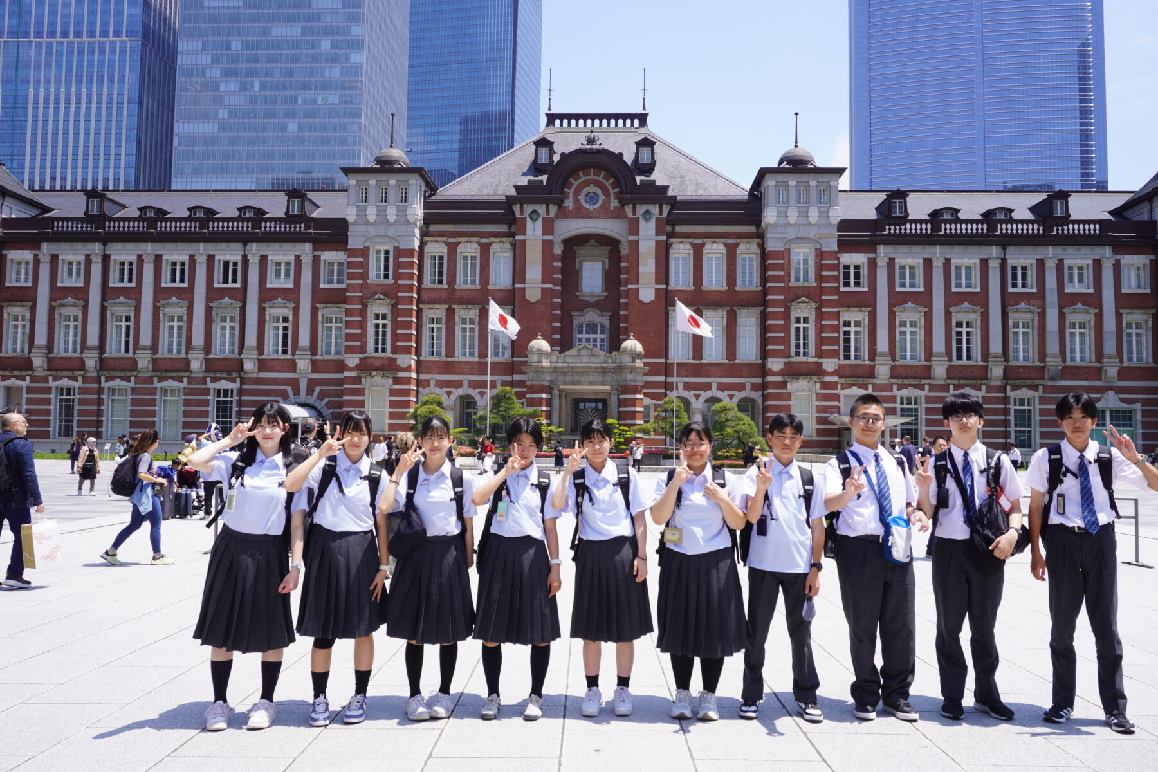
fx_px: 965
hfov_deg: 61.9
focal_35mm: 30
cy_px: 386
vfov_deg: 43.6
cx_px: 579
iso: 100
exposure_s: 1/125
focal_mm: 20
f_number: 9
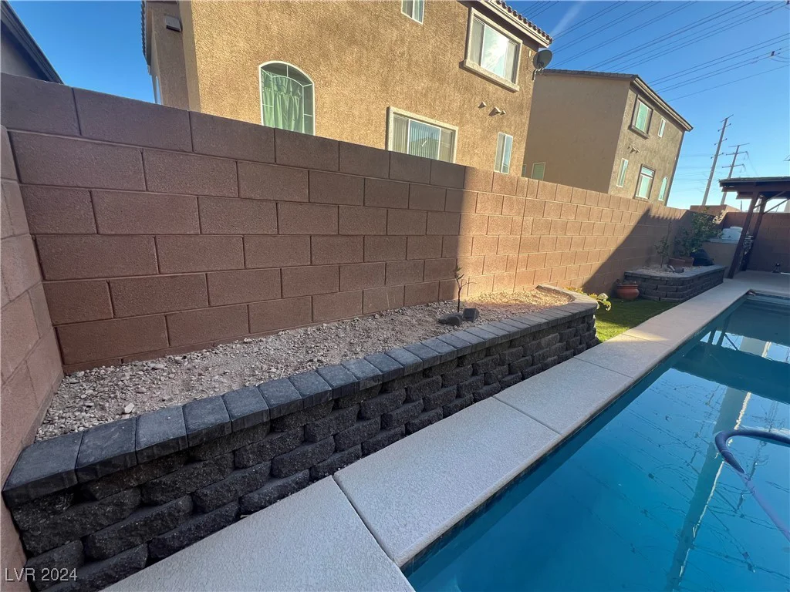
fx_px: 297
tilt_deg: -15.1
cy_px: 296
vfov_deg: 89.9
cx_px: 395
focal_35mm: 13
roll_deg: -3.2
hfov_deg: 106.2
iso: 32
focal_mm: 1.57
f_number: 1.8
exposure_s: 1/229
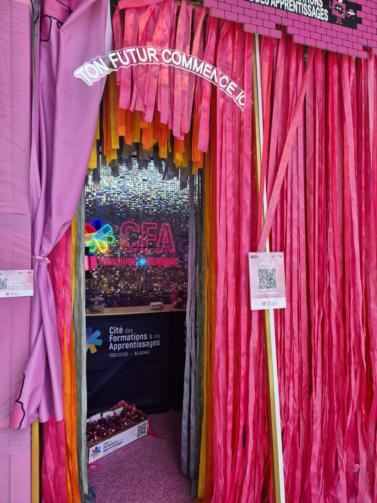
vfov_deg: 73.9
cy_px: 252
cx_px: 188
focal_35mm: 23
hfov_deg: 58.9
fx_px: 334
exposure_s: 1/305
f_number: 1.8
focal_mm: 5.4
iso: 25
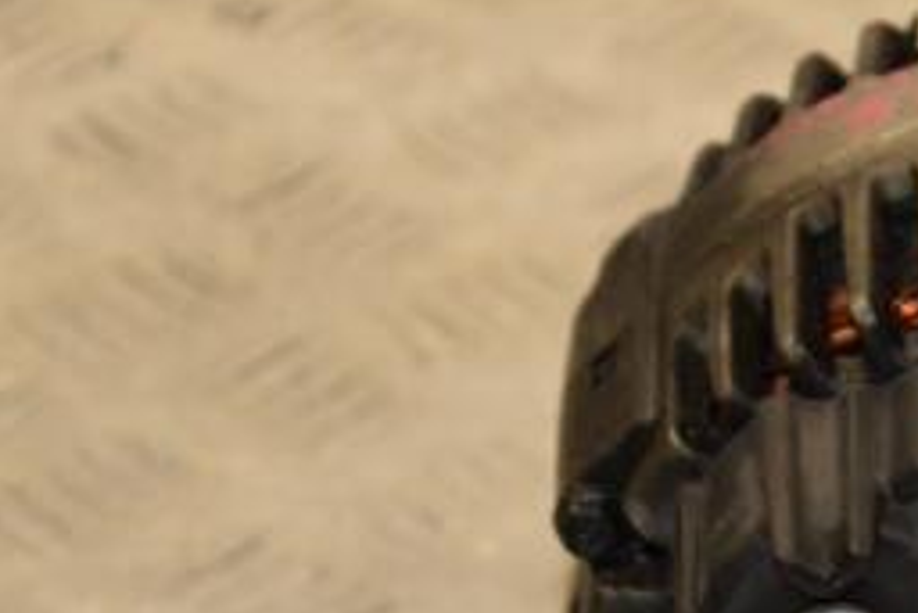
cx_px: 947
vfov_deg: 4.9
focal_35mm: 281
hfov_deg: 7.3
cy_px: 678
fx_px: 7169
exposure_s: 1/160
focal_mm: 80
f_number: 5.3
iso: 800
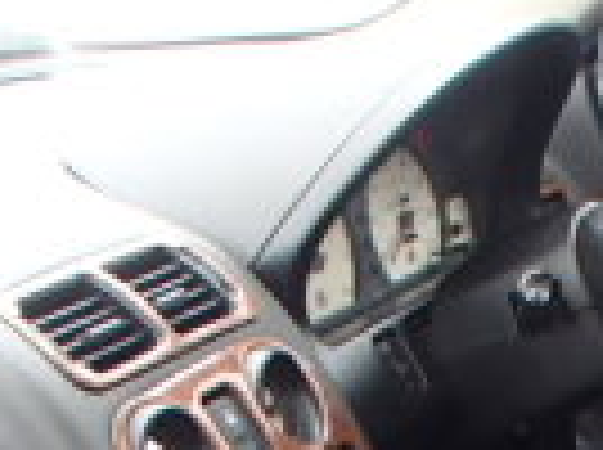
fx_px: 2330
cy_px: 886
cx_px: 648
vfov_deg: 10.2
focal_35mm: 134
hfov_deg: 14.4
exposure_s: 1/60
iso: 100
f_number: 3.9
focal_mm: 5
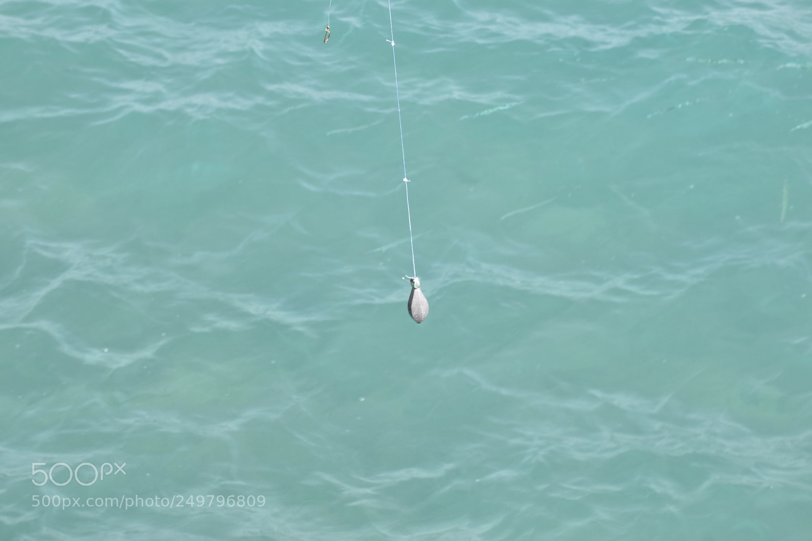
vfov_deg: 14.7
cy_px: 270
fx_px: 2097
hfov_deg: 21.9
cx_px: 406
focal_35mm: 93
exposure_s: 1/80
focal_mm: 62
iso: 250
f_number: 14
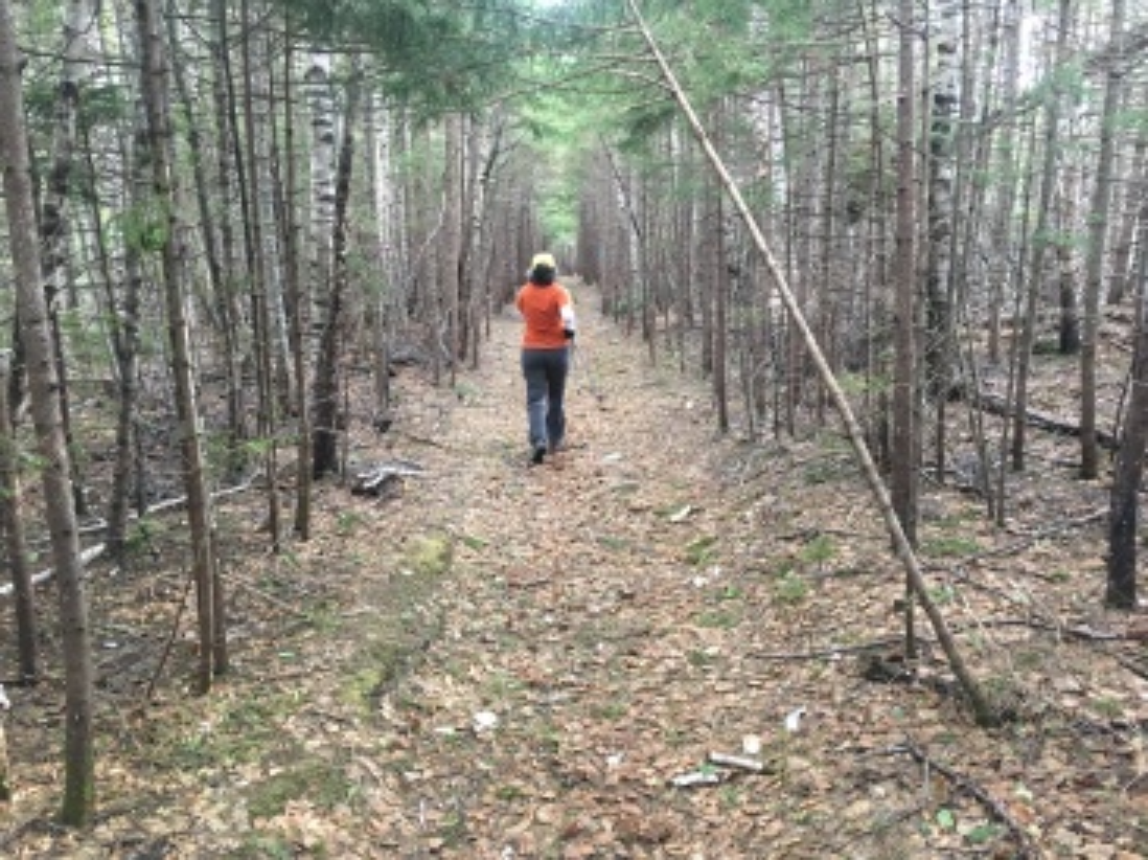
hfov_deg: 61.7
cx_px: 574
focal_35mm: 29
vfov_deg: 48.2
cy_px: 430
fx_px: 961
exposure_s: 1/30
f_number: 2.2
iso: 160
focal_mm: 4.15
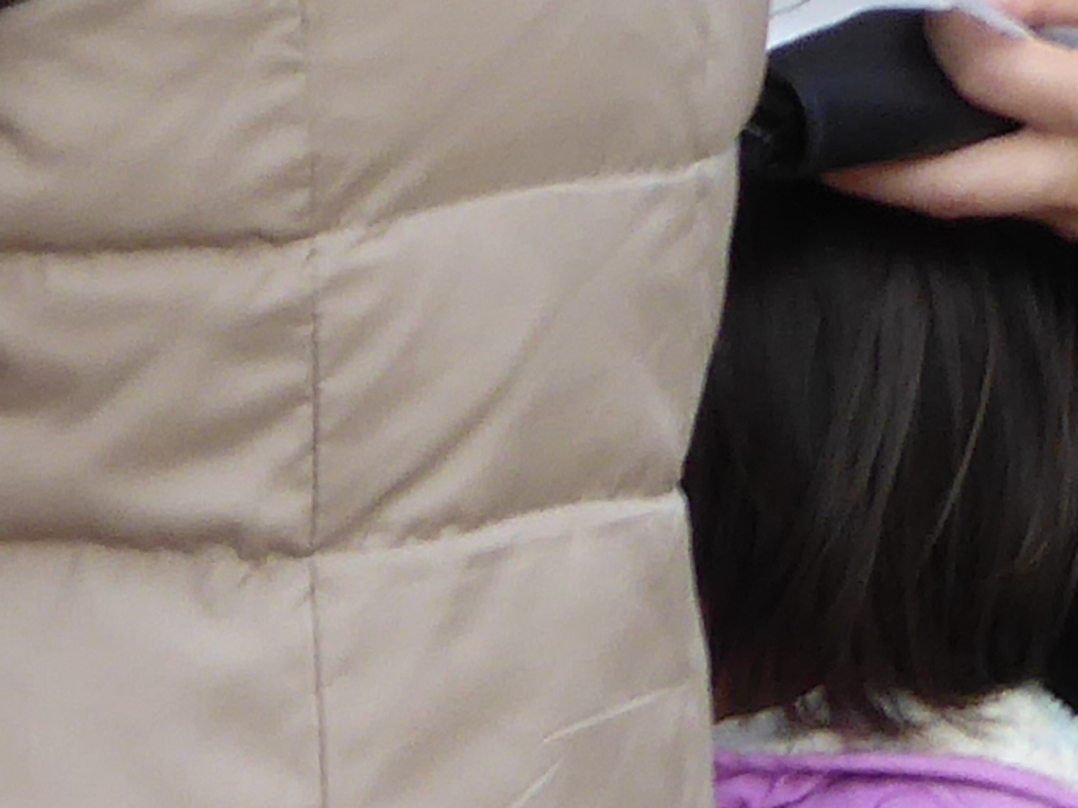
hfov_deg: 7.5
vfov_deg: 5.8
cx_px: -770
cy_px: 585
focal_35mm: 257
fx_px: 8001
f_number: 3.7
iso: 100
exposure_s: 1/100
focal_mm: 6.3
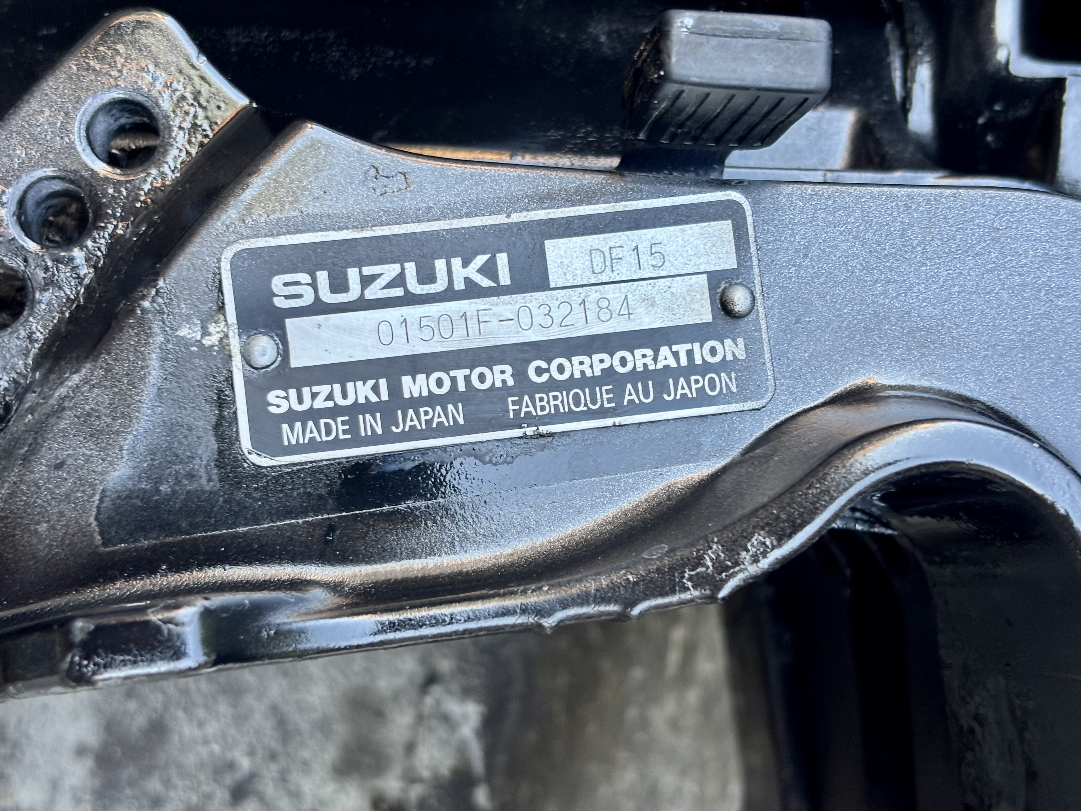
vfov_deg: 28.0
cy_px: 406
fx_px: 1624
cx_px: 540
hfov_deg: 36.8
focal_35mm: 52
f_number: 1.6
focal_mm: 5.96
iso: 50
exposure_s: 1/80
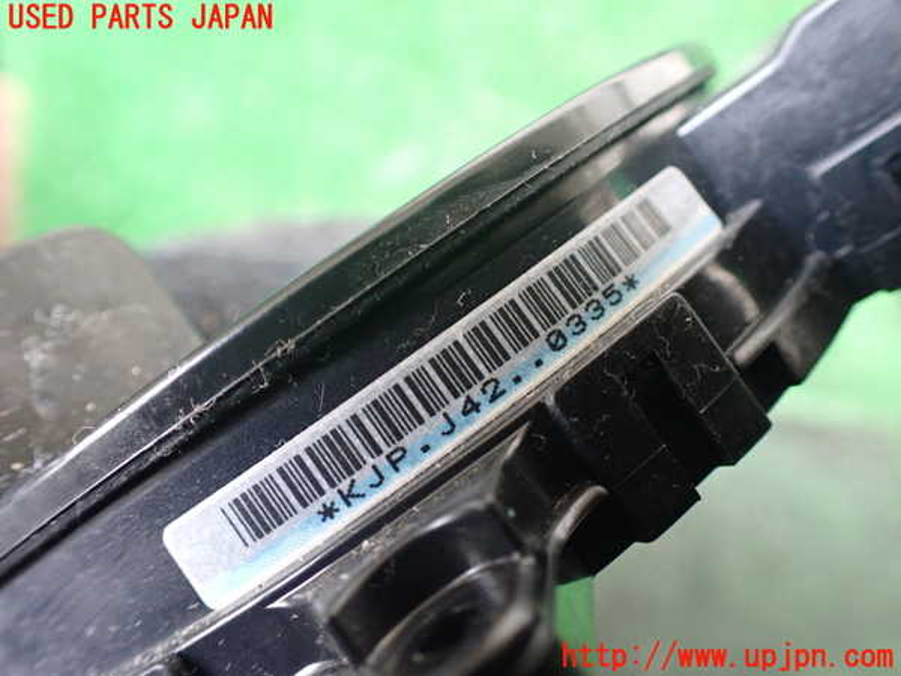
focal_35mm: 30
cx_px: 450
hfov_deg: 60.0
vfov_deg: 46.8
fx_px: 781
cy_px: 338
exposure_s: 1/80
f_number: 2.3
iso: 800
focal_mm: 5.4
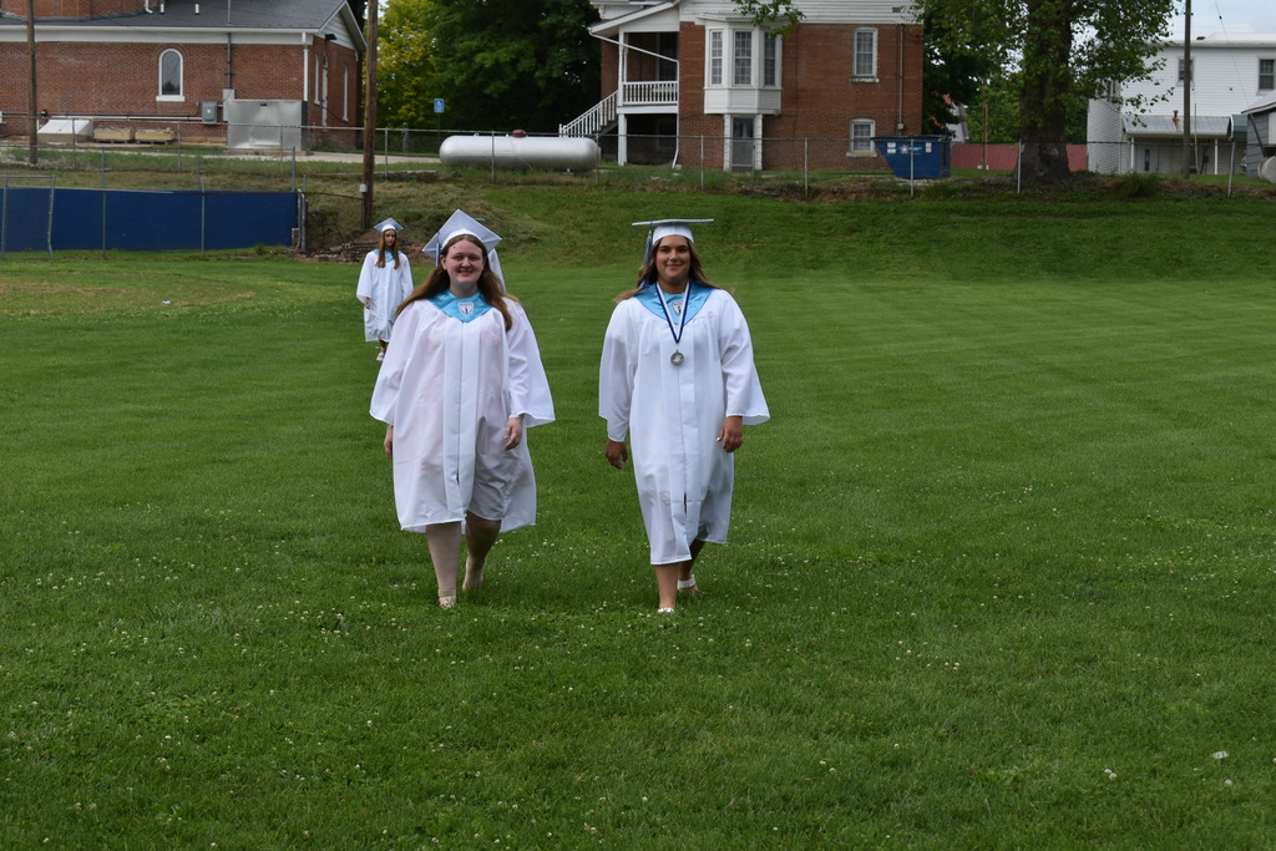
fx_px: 2924
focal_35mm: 82
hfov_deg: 24.6
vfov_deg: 16.6
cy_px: 426
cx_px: 638
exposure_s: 1/250
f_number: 8
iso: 140
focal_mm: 55
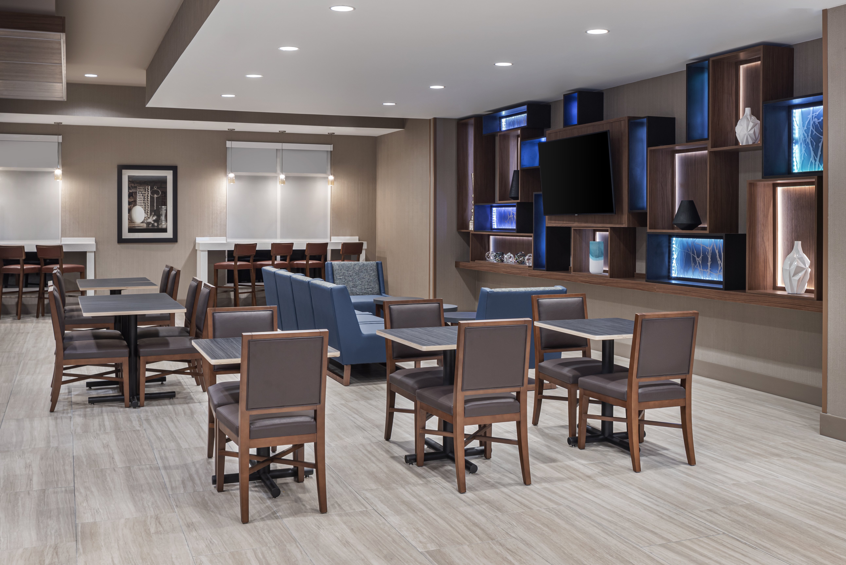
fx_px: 846
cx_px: 423
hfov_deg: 53.1
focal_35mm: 36
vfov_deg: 36.9
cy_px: 282
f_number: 11
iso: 200
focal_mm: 24
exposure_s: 1
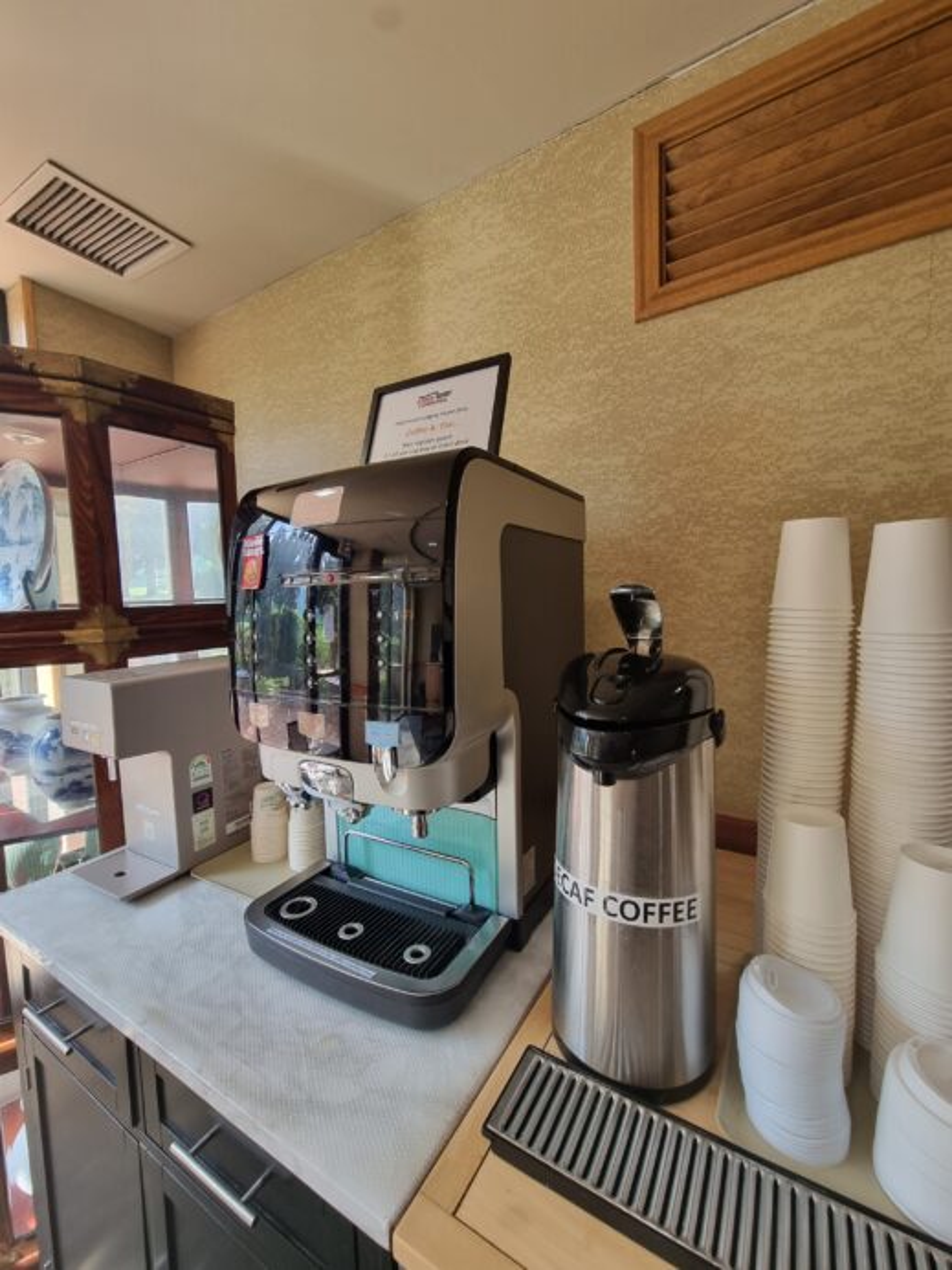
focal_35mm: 13
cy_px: 635
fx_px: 477
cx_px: 476
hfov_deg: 89.9
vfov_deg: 106.2
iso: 80
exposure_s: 1/60
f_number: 2.2
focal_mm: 2.2
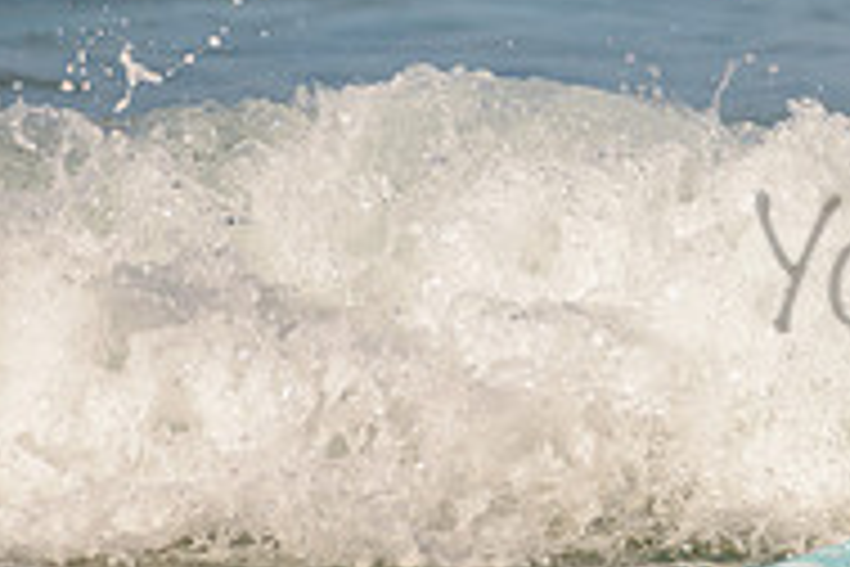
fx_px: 39994
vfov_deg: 0.8
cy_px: 25
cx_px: 1210
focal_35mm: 1694
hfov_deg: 1.2
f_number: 5.6
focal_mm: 450
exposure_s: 1/2000
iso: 140
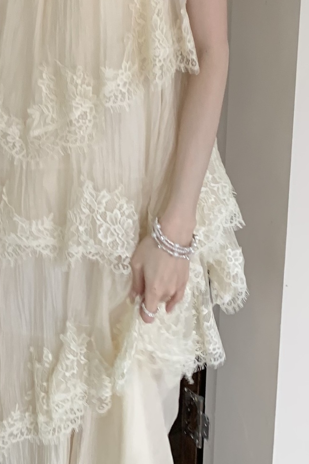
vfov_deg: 28.1
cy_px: -11
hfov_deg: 19.8
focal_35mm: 67
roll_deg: +2.8
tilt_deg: -14.5
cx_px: 12
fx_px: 863
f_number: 1.8
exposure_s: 1/95
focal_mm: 4.25
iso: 100
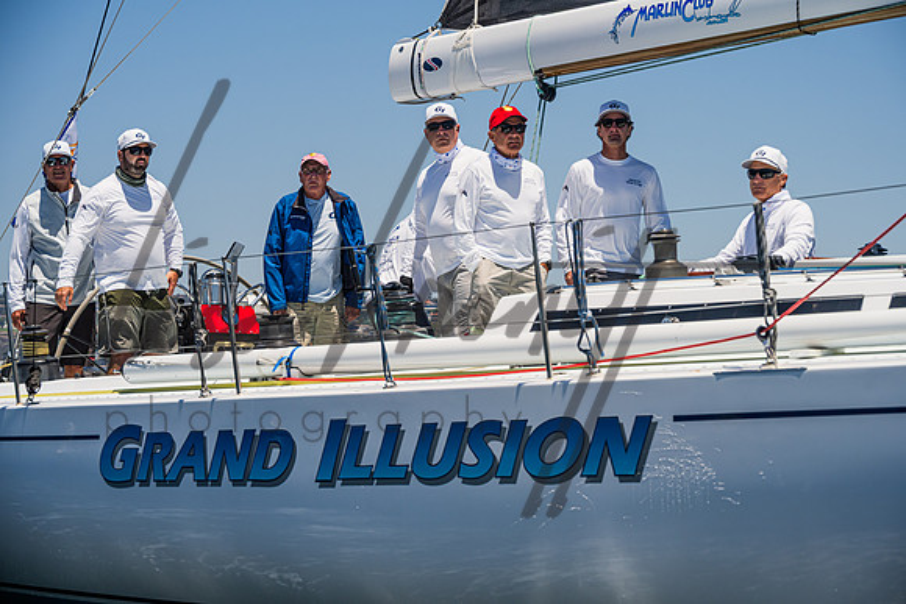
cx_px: 453
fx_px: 2643
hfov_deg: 19.5
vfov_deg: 13.0
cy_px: 302
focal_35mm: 105
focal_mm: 105
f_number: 8
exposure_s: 1/2500
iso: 400
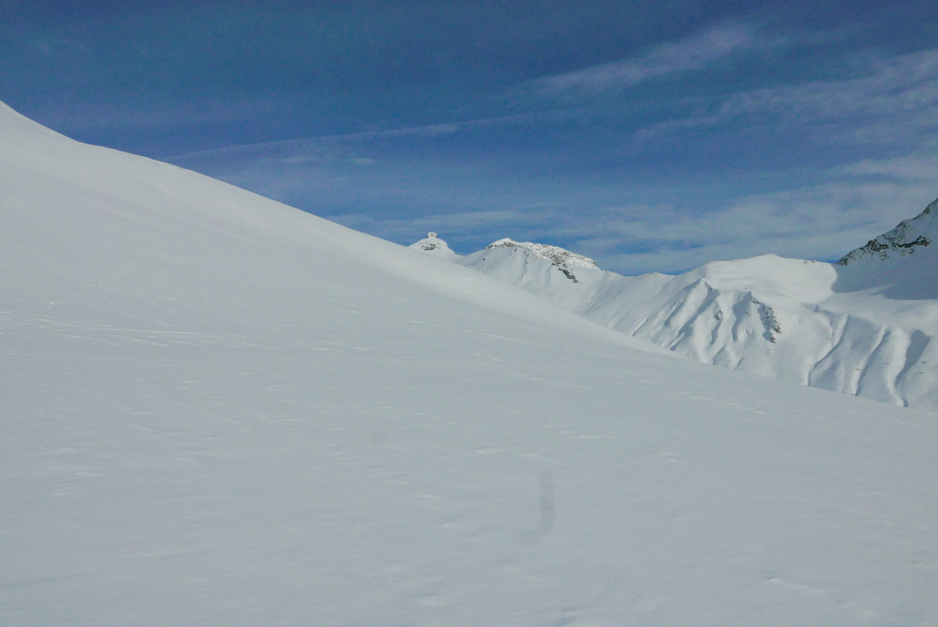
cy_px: 314
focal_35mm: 24
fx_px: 626
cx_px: 469
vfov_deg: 53.2
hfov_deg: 73.7
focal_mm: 10.9
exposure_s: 1/8000
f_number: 6.3
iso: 200
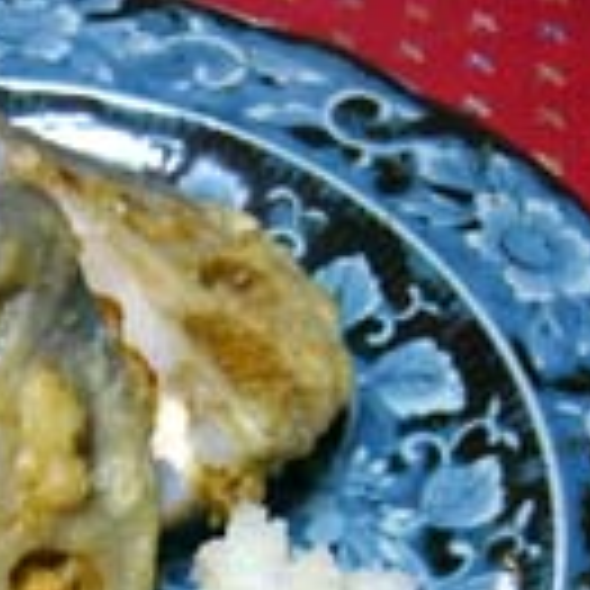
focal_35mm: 83
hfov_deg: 19.9
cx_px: -72
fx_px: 1601
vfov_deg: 20.2
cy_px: 588
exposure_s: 1/8
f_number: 2.8
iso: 80
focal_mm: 5.8
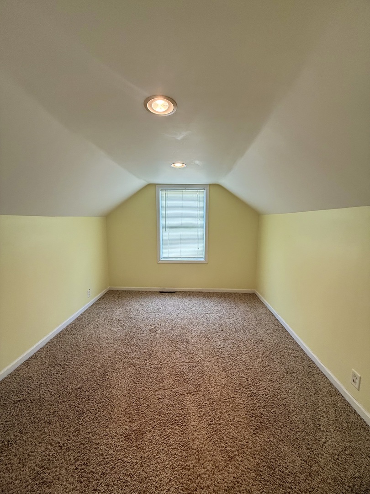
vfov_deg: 102.1
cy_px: 247
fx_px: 200
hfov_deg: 85.7
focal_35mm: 14
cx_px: 185
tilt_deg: -6.5
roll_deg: -1.4
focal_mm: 2.22
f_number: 2.2
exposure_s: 1/120
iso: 160
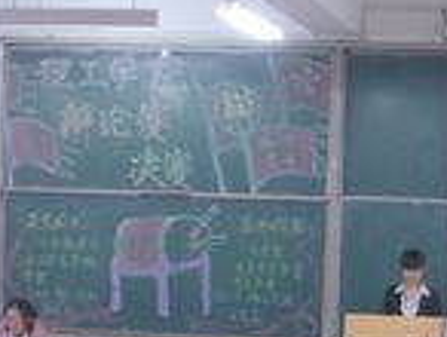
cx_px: 364
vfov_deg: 13.6
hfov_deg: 17.8
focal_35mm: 109
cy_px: 271
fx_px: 1410
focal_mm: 6.3
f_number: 3.3
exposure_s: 1/13
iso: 200
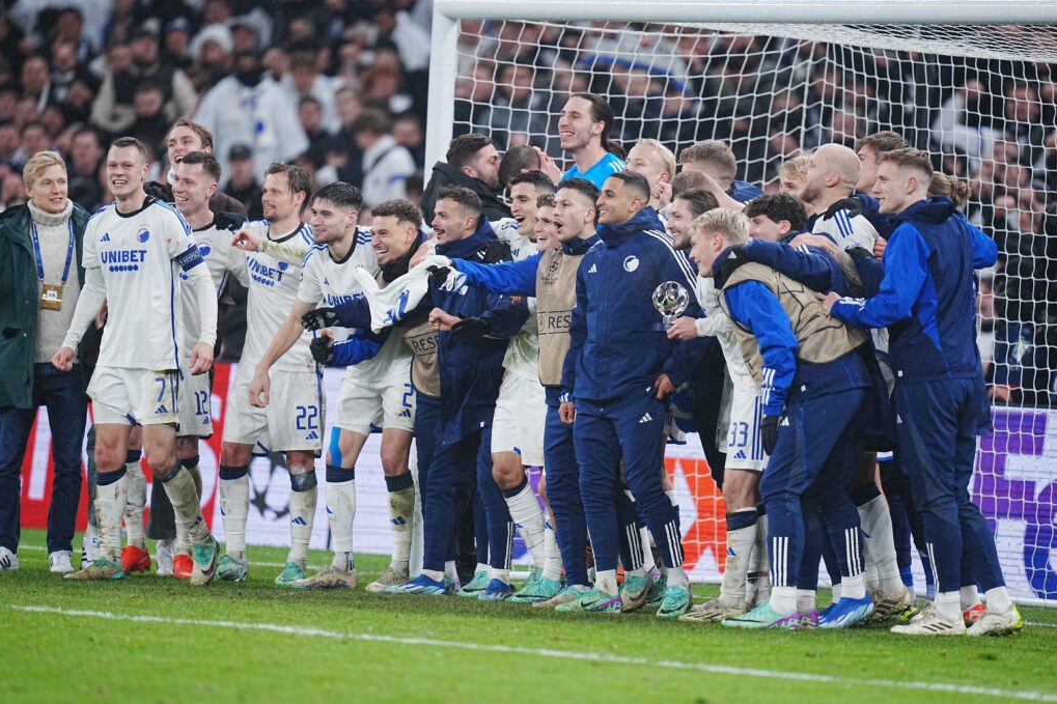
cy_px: 352
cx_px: 527
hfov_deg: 5.1
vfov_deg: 3.4
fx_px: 11800
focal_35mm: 402
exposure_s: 1/1600
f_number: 2.8
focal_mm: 400
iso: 2000
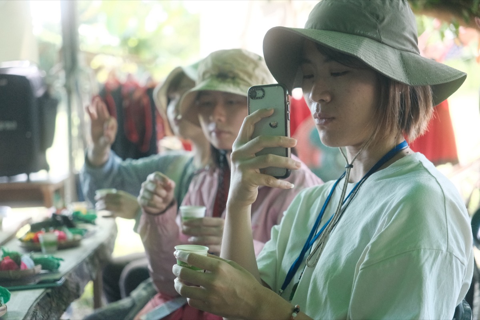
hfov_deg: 27.0
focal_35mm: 75
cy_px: 160
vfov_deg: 18.2
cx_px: 240
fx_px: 1000
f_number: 2.8
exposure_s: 1/400
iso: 2500
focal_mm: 50
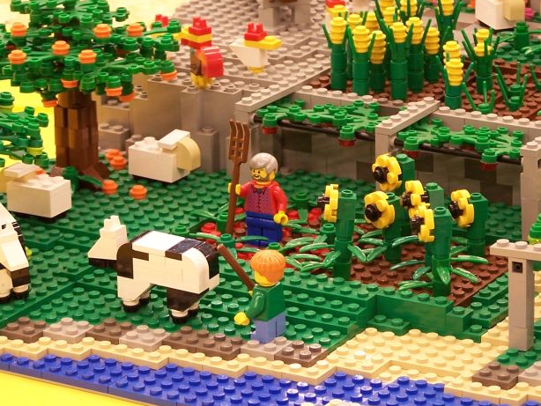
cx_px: 318
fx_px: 2736
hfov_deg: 11.3
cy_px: 135
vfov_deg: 8.5
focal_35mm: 175
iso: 80
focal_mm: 17.5
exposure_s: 1/2
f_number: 3.2
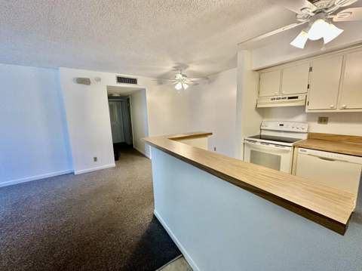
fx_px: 146
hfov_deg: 102.1
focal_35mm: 14
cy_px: 136
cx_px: 181
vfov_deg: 85.6
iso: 250
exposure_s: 1/120
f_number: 2.2
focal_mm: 2.22
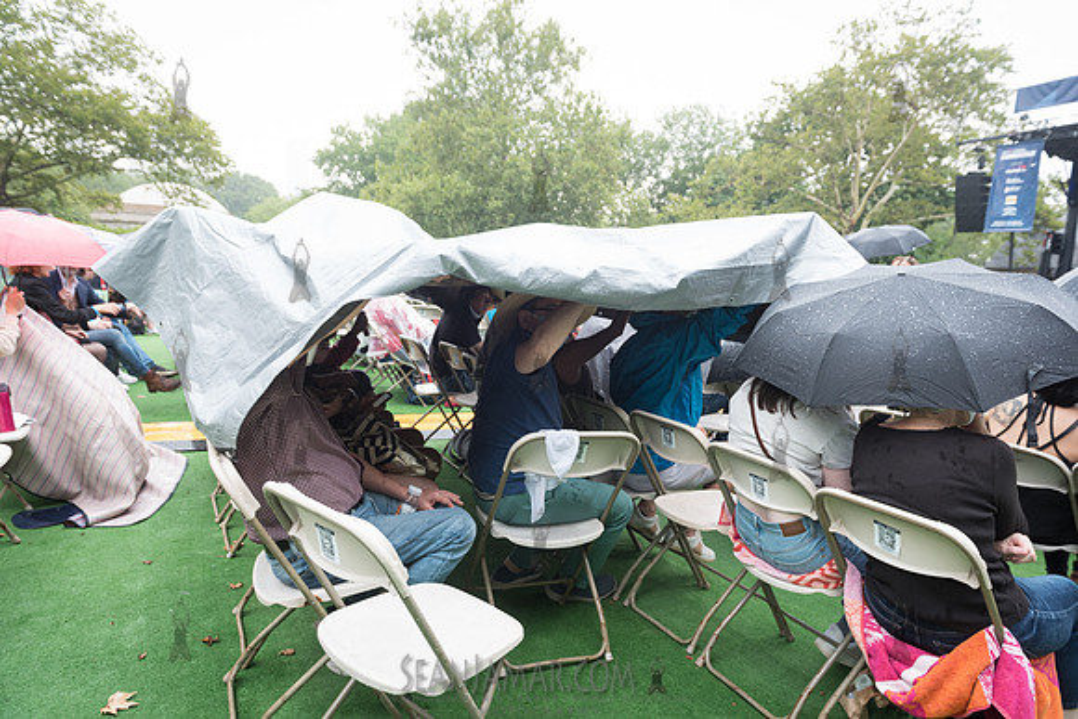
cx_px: 539
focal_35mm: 24
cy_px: 360
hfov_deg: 73.7
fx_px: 719
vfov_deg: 53.2
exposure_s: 1/50
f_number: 4.5
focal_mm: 24
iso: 500
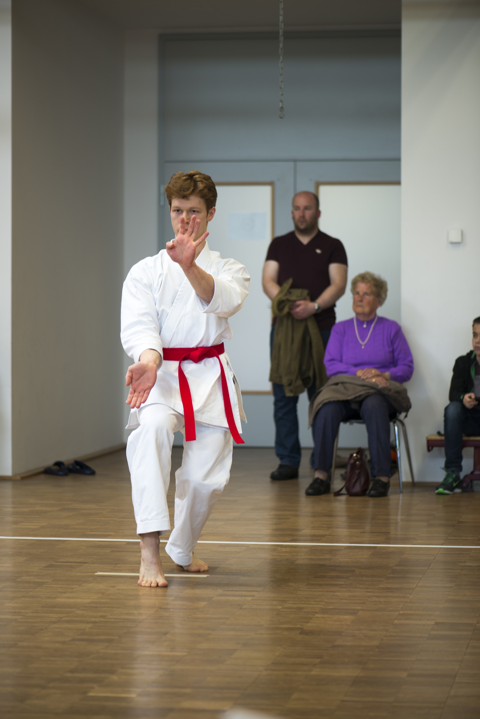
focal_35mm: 105
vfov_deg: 19.4
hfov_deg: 13.1
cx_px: 240
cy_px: 360
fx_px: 2098
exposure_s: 1/125
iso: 250
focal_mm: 105
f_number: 2.8
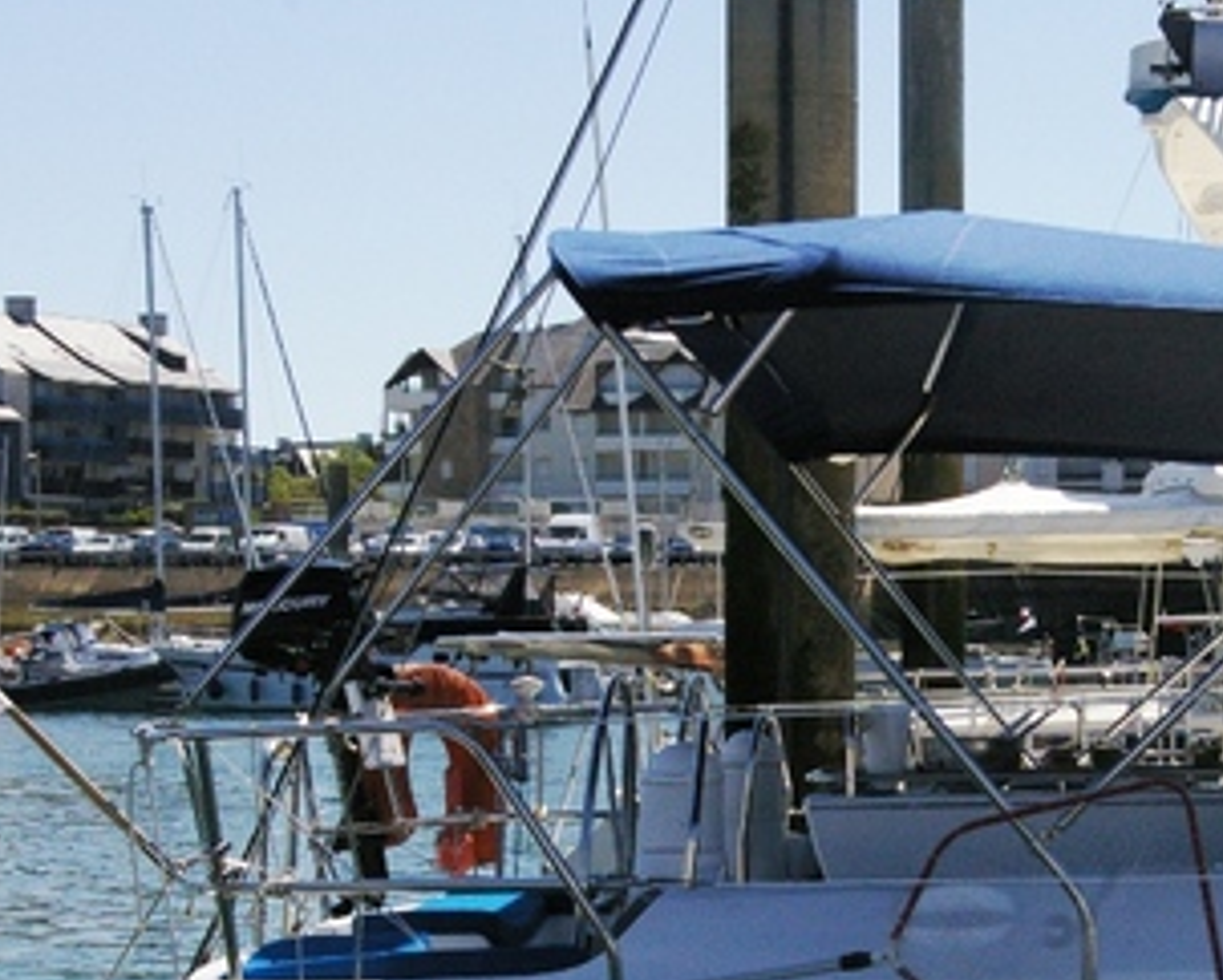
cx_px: 893
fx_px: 3547
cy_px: 753
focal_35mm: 98
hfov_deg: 19.4
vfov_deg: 15.6
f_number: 16
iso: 1600
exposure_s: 1/1500
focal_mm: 35
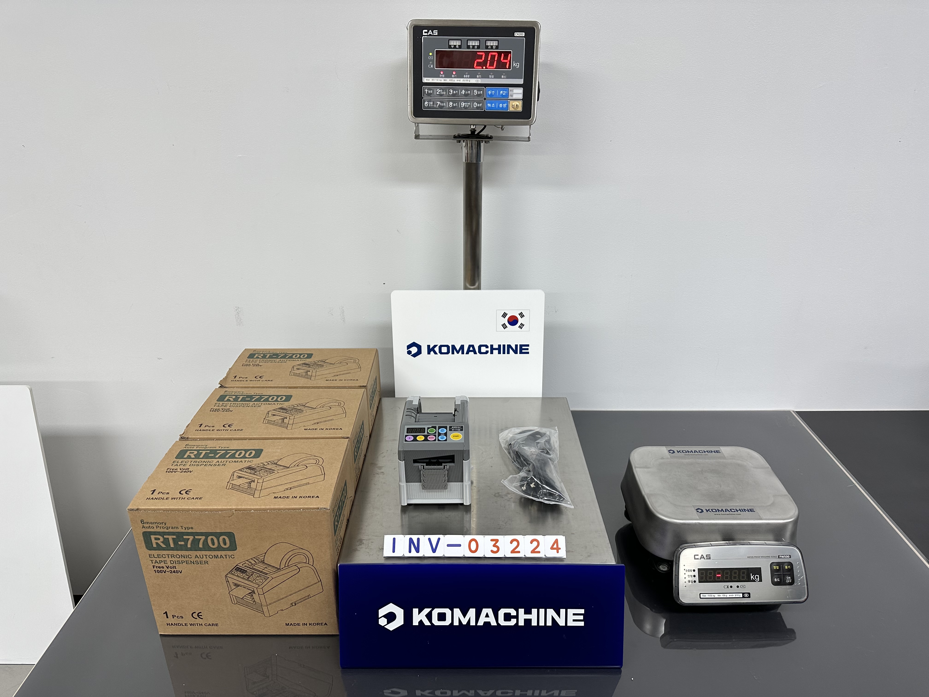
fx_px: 644
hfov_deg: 71.6
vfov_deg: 56.8
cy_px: 348
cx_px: 464
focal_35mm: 24
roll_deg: +0.4
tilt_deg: -25.9
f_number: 1.78
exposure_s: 1/120
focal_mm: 6.86
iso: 100
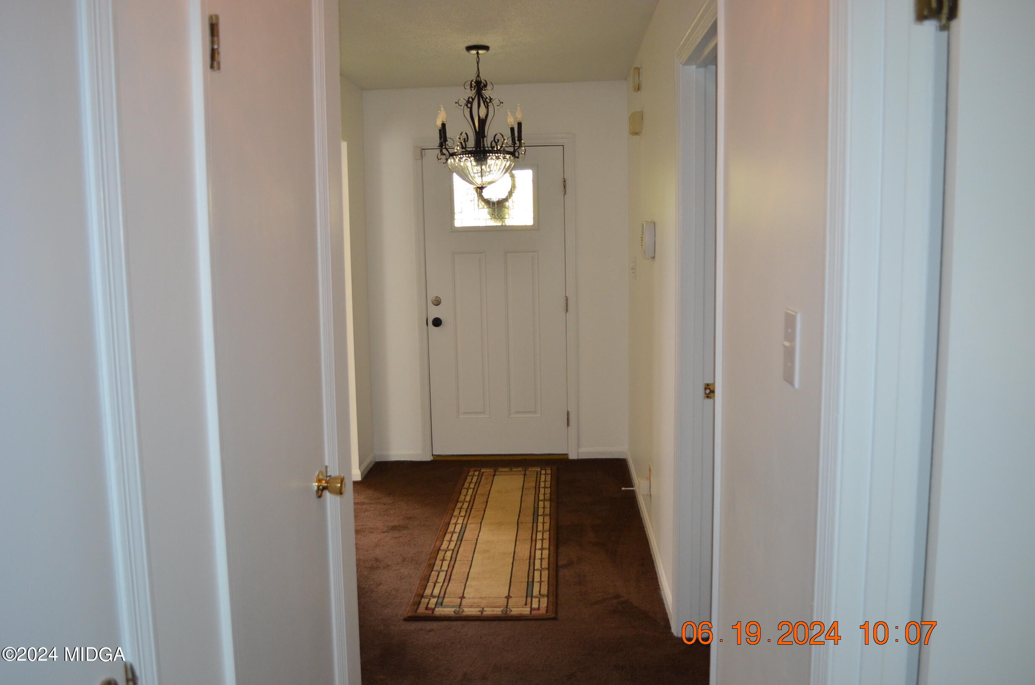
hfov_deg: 62.0
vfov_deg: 43.4
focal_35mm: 30
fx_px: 861
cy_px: 342
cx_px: 518
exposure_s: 1/60
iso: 900
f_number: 3.8
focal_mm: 20
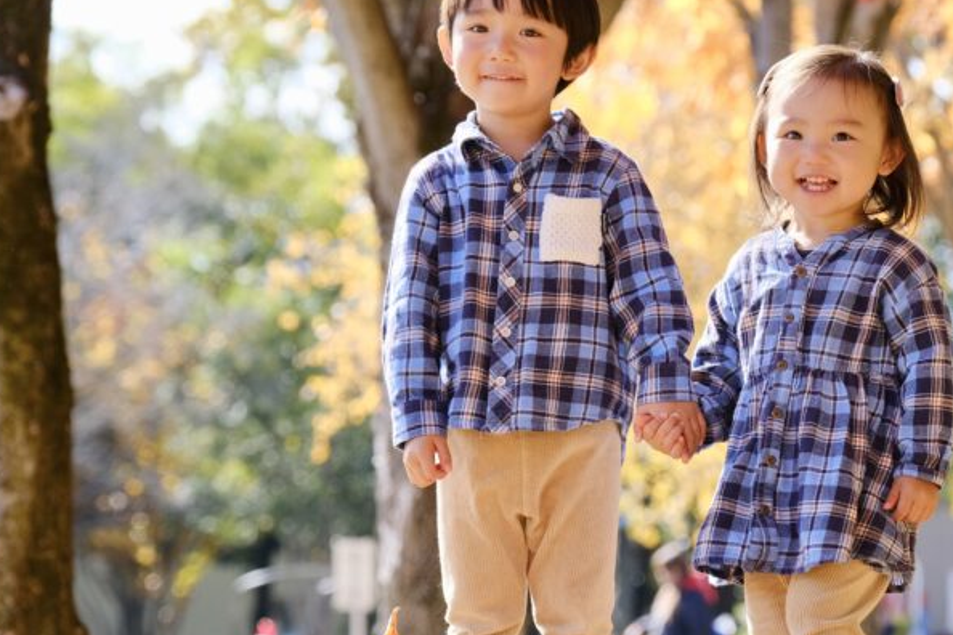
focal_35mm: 200
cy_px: 248
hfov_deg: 10.3
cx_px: 671
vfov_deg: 6.9
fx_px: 5294
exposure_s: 1/420
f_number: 4
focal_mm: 77.3
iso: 320
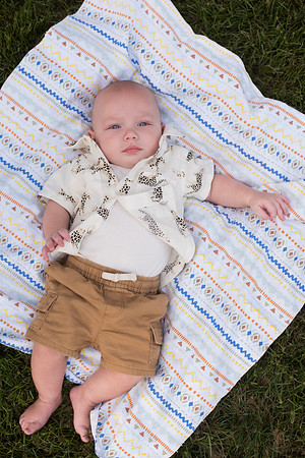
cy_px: 229
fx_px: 635
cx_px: 152
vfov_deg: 39.6
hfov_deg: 27.0
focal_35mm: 50
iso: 125
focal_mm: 50
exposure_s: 1/320
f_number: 3.2
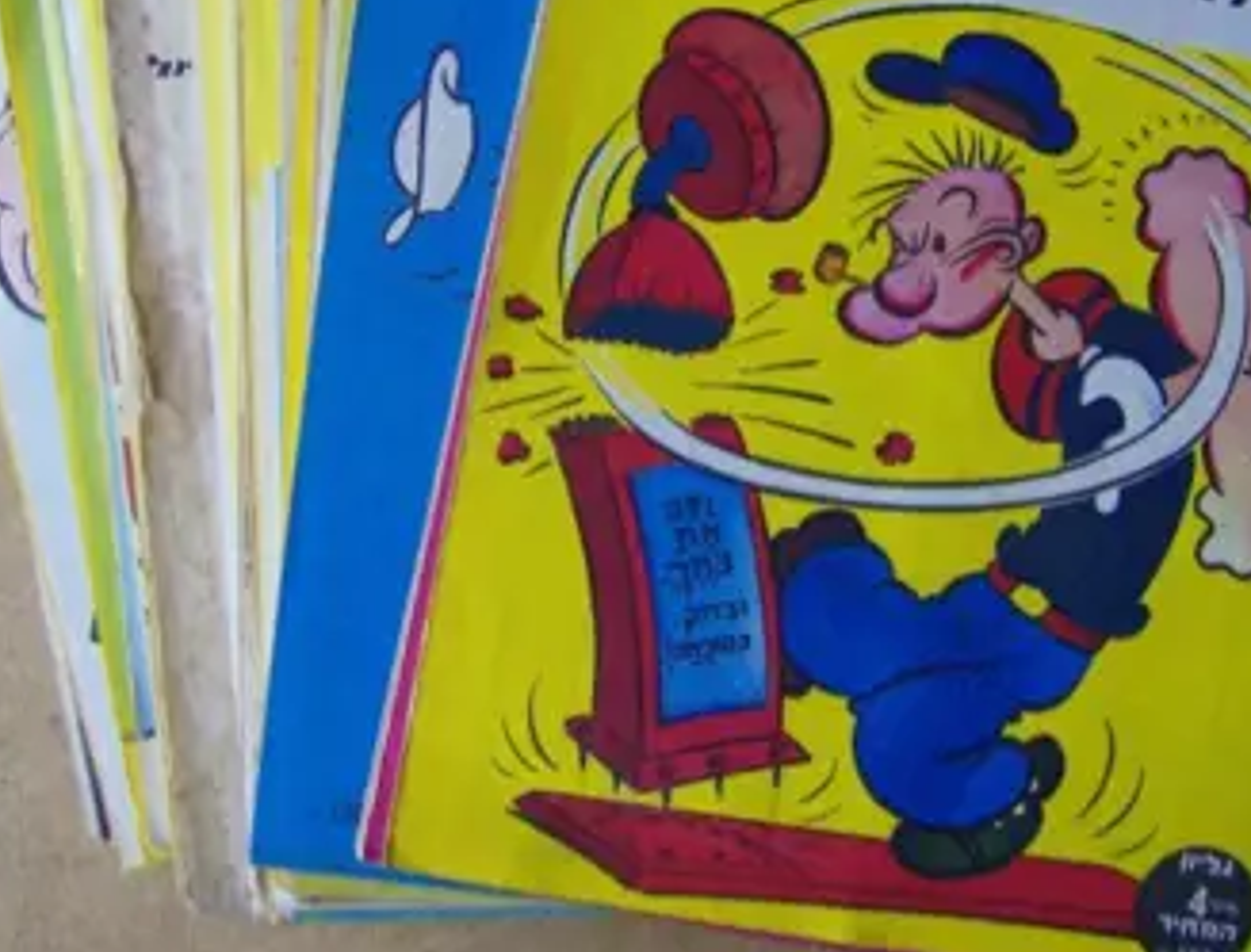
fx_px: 1890
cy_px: 298
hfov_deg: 36.6
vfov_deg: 28.1
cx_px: 691
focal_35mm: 52
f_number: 2.8
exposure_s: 1/40.8
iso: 200
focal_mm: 6
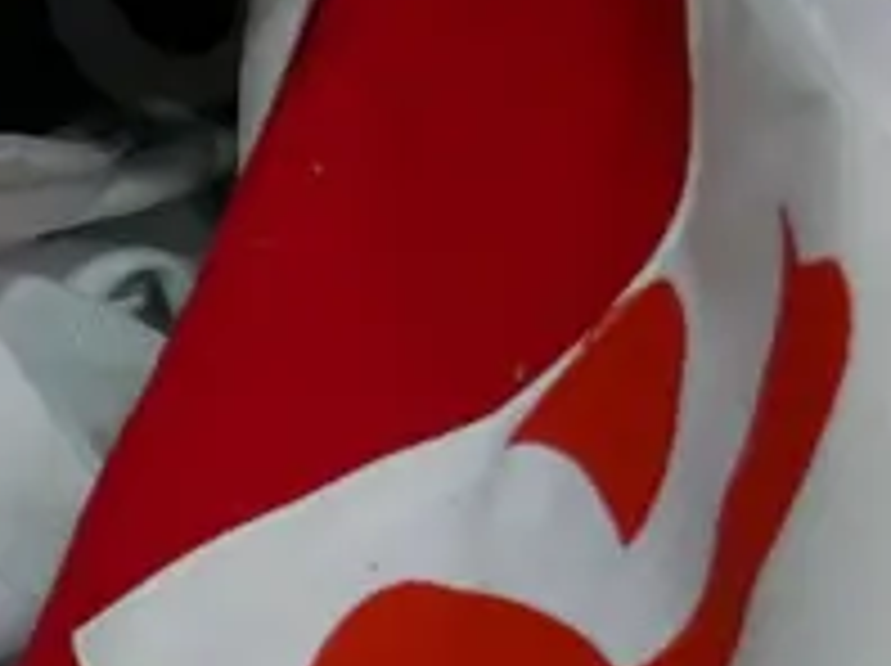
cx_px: -864
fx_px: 5862
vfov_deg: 6.5
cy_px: 756
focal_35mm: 228
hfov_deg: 8.3
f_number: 4.2
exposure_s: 1/60
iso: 500
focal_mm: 22
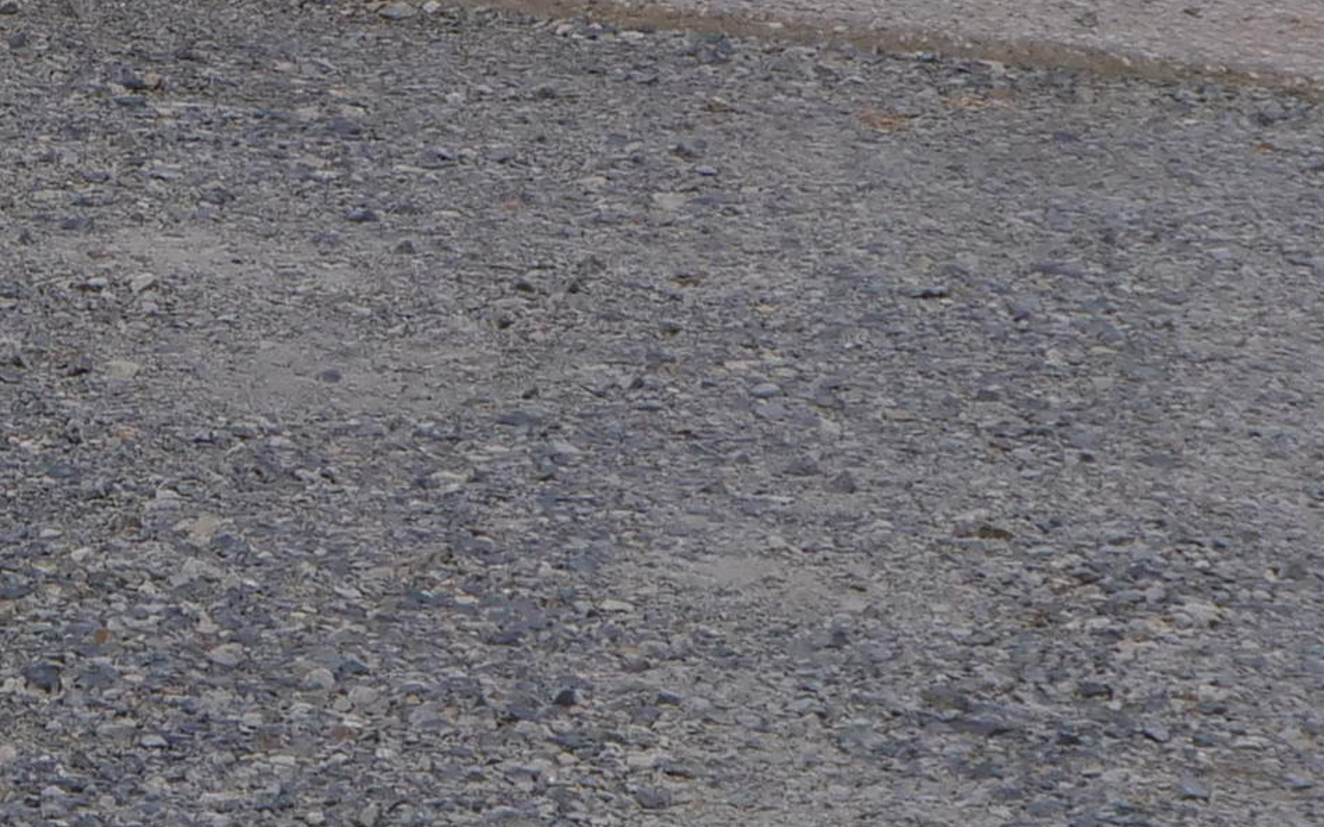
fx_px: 22186
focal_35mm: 615
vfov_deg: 2.1
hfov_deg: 3.4
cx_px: -2162
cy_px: -1118
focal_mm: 55
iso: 200
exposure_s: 1/400
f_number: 7.1
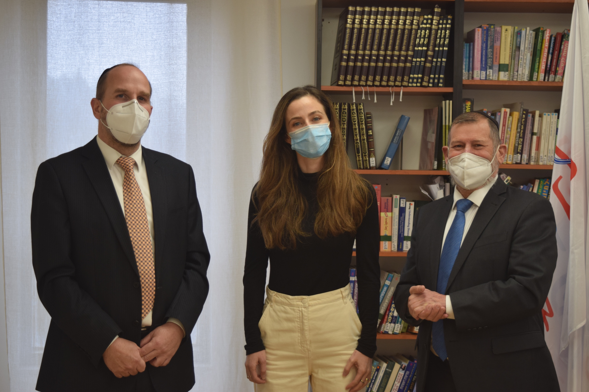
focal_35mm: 63
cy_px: 196
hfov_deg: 31.9
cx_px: 294
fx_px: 1031
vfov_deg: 21.6
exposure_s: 1/80
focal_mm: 42
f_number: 5
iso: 400
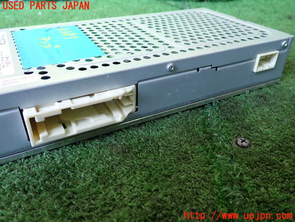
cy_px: 111
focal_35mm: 30
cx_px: 148
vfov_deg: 46.8
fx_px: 256
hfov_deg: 60.0
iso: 200
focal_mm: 5.4
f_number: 2.3
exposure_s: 1/80
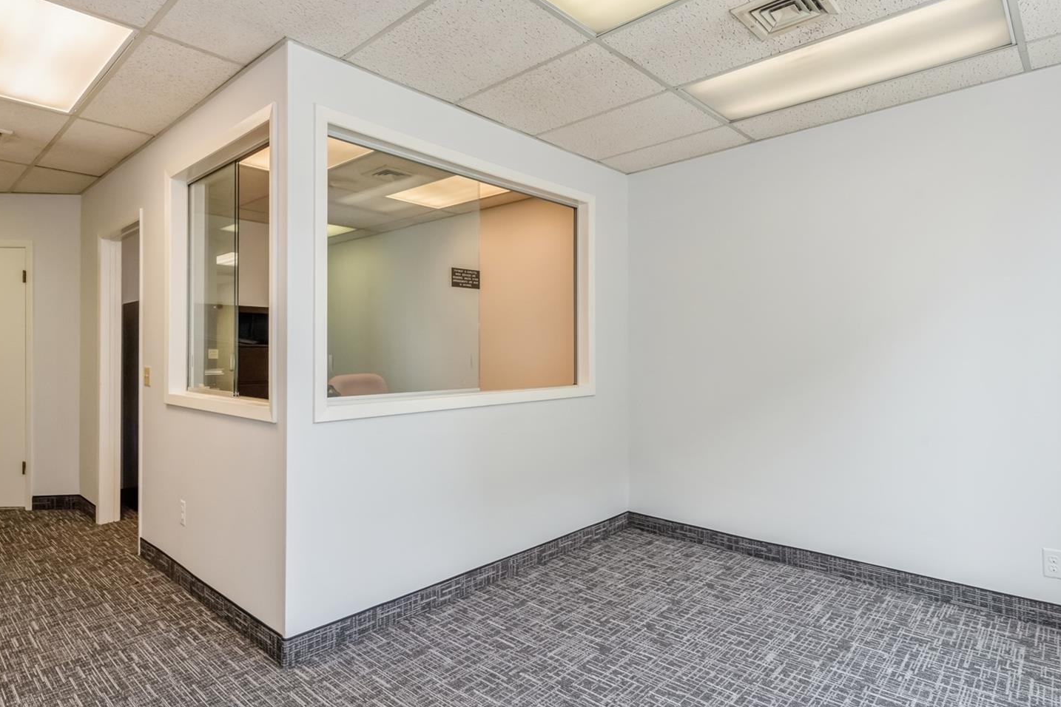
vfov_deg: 61.9
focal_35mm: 20
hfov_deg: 84.0
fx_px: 589
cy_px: 337
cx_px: 513
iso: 400
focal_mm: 14
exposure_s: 1/30
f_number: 11
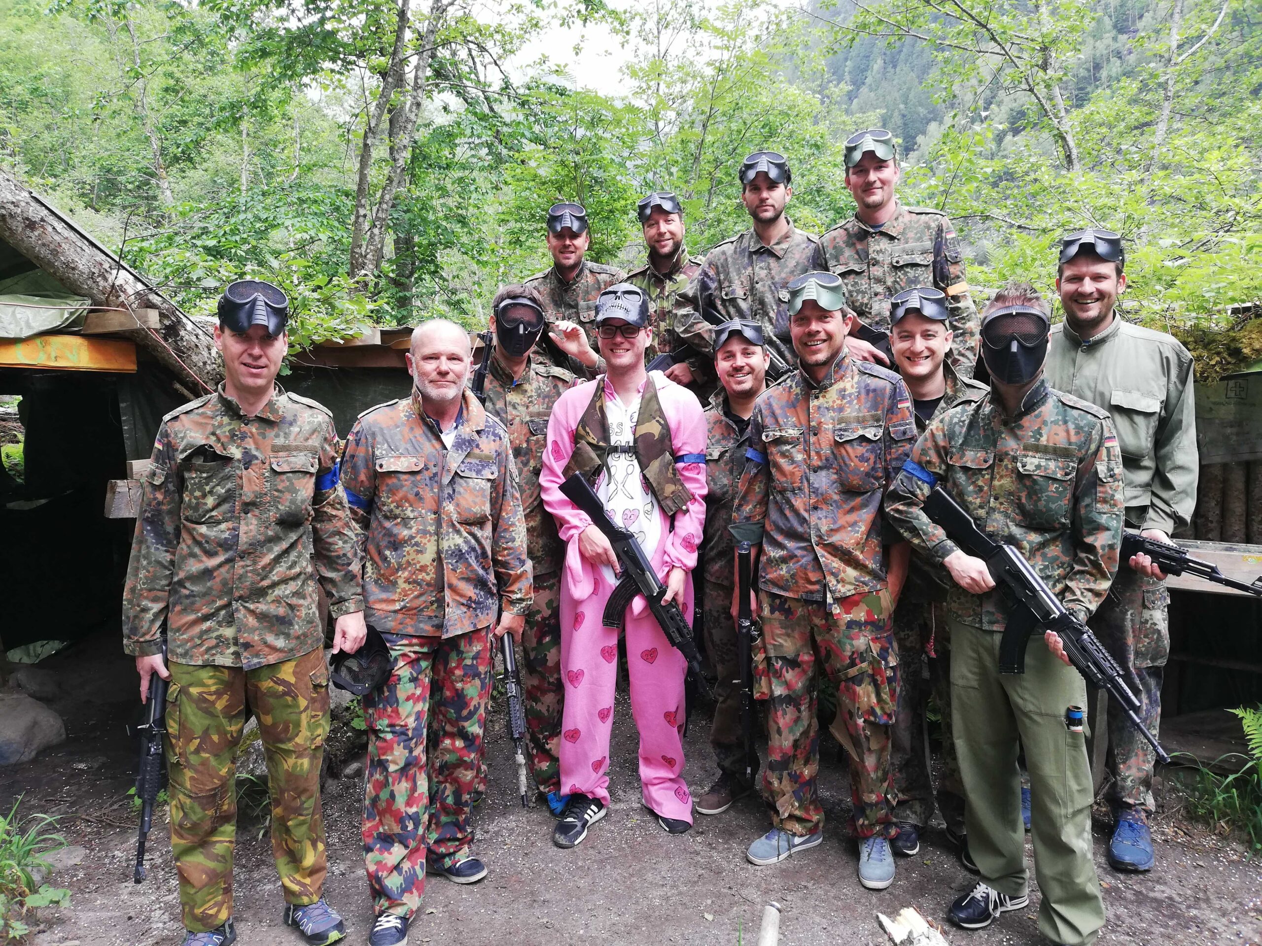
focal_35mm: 26
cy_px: 473
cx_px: 631
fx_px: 948
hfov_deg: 67.3
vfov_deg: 53.1
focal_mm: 3.81
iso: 64
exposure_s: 1/100
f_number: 2.2
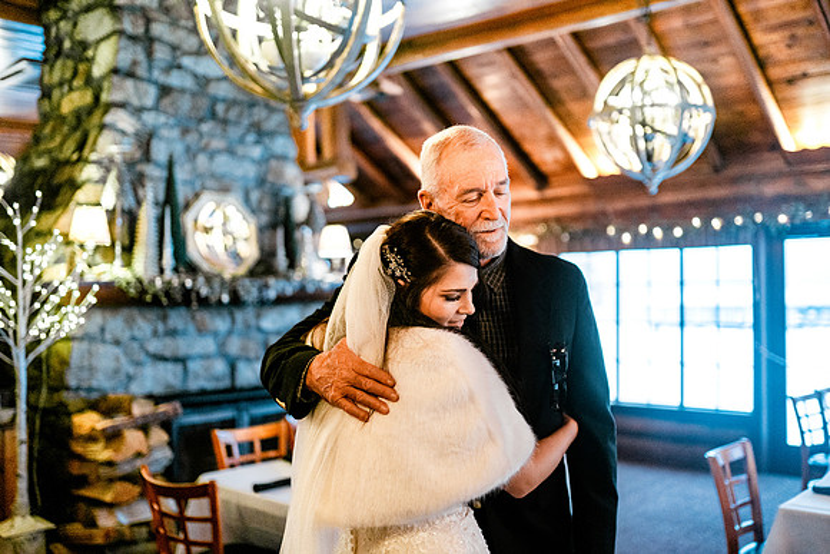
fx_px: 807
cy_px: 277
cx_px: 415
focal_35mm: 35
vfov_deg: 37.9
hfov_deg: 54.4
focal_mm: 35
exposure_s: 1/640
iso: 1250
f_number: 1.6
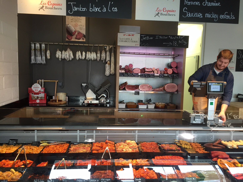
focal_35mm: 29
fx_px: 204
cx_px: 122
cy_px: 91
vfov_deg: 48.2
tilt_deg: -4.3
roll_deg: -2.6
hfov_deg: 61.7
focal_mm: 4.15
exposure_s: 1/33
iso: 40
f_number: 2.2
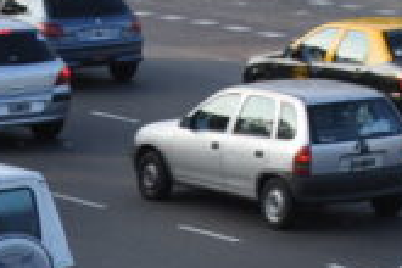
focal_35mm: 255
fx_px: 2847
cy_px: -571
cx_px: 1118
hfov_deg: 7.3
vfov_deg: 5.1
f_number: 10
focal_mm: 24
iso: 200
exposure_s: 1/100
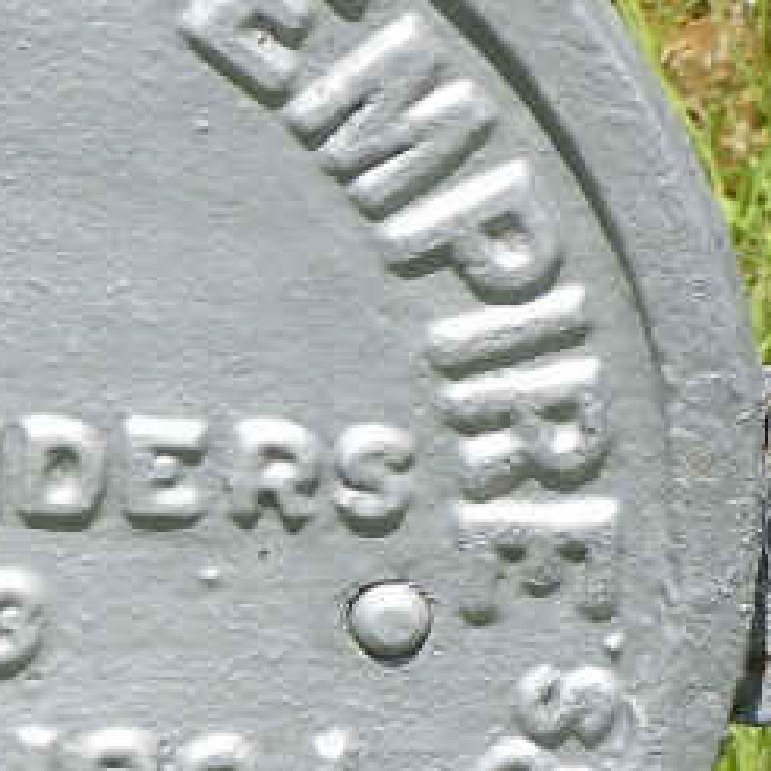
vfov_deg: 4.5
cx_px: -120
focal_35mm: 390
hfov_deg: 4.5
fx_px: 9828
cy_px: 510
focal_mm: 16
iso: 64
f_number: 5.6
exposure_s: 1/250
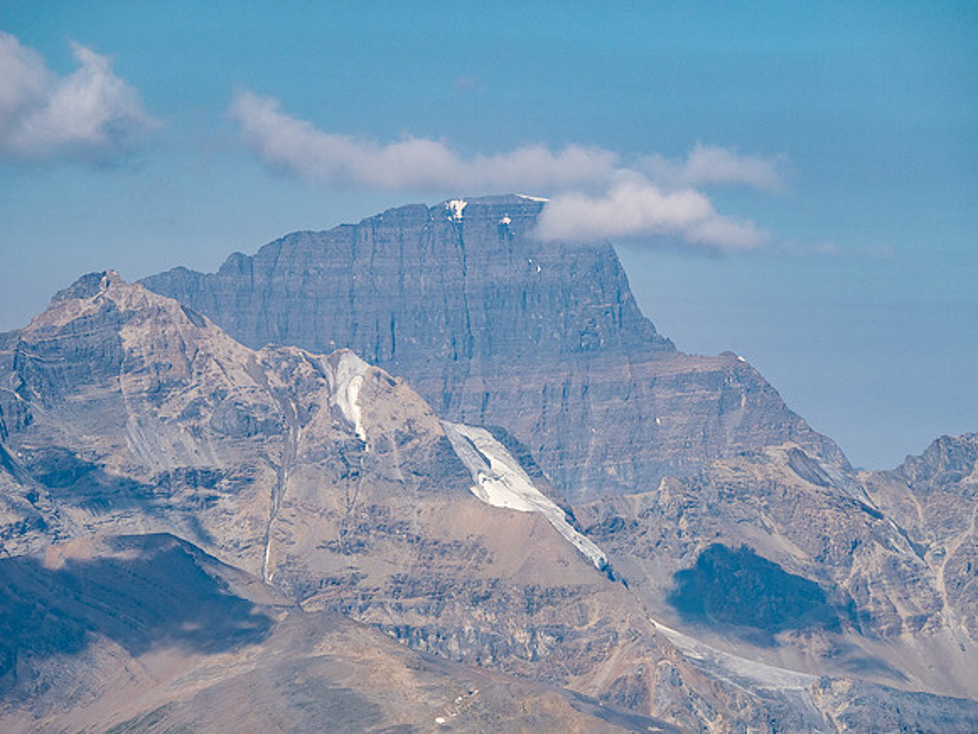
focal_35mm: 264
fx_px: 7459
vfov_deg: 5.6
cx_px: 489
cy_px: 367
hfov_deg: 7.5
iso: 200
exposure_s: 1/500
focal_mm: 132
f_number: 8
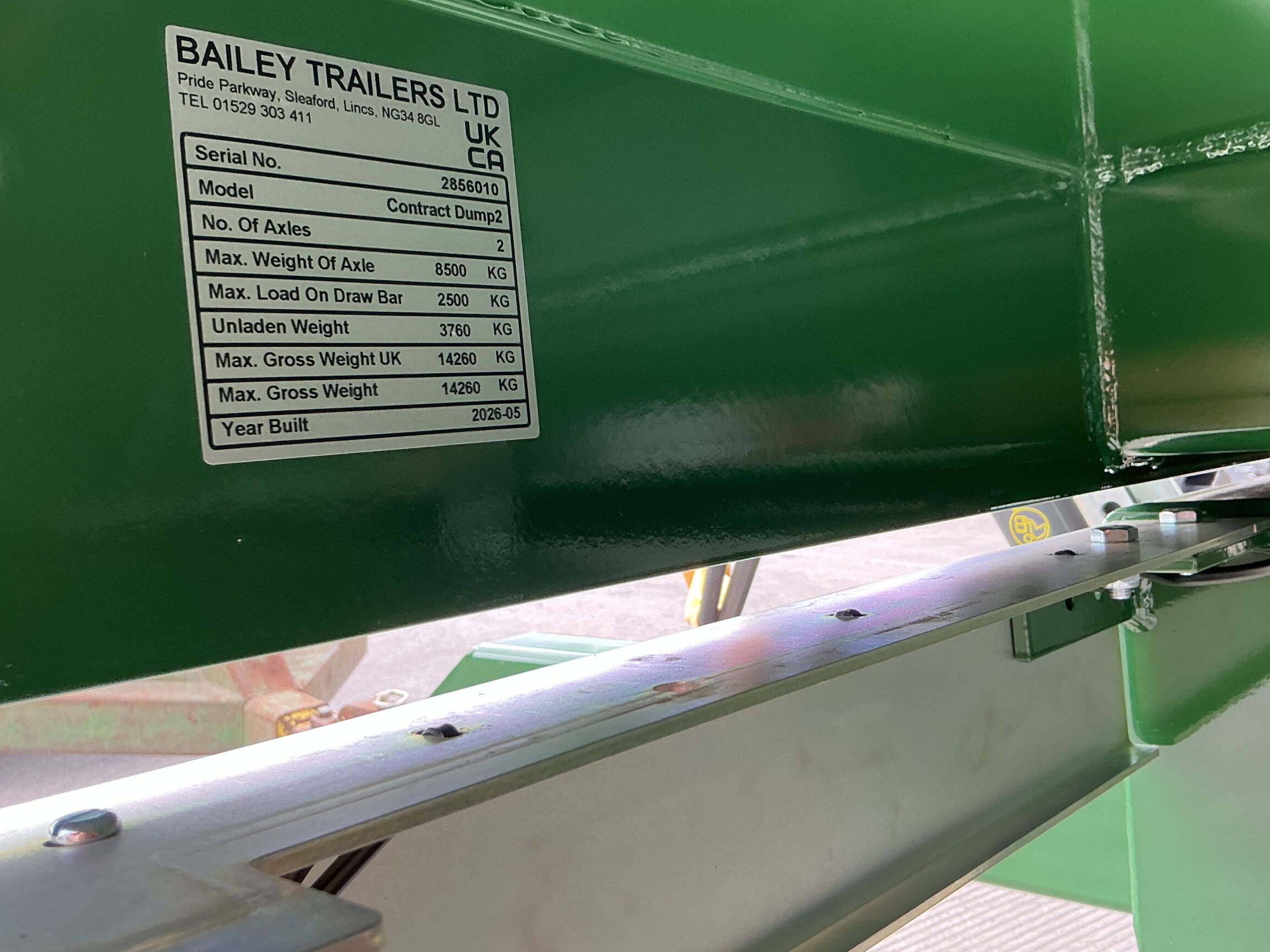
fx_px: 1137
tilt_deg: -1.7
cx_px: 664
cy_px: 435
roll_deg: +3.9
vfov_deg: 45.4
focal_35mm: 31
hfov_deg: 58.3
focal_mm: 3
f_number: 1.8
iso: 64
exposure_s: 1/122
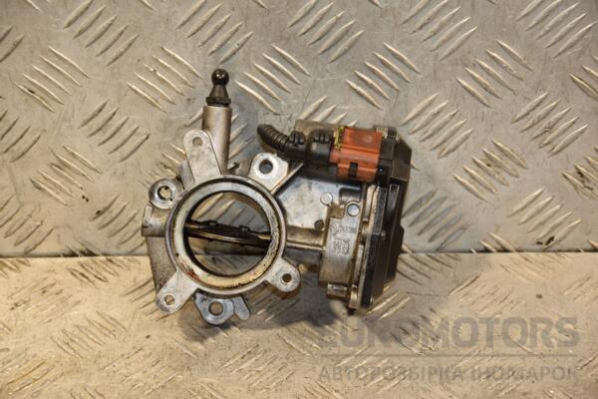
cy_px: 200
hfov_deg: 18.2
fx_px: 1869
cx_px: 299
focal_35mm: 112
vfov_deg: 12.2
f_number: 5.3
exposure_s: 1/125
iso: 800
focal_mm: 75
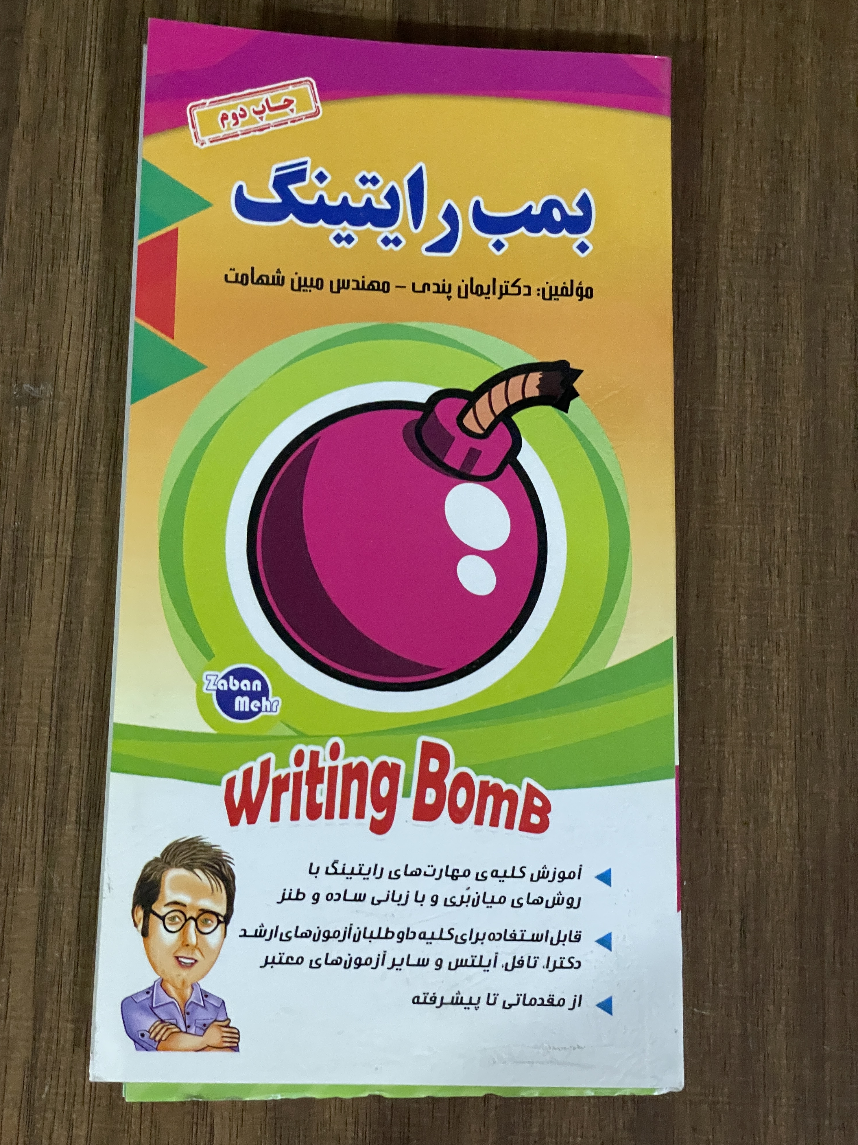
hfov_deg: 27.5
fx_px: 1752
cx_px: 421
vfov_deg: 36.2
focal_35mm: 53
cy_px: 566
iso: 640
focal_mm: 6
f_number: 2
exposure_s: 1/60
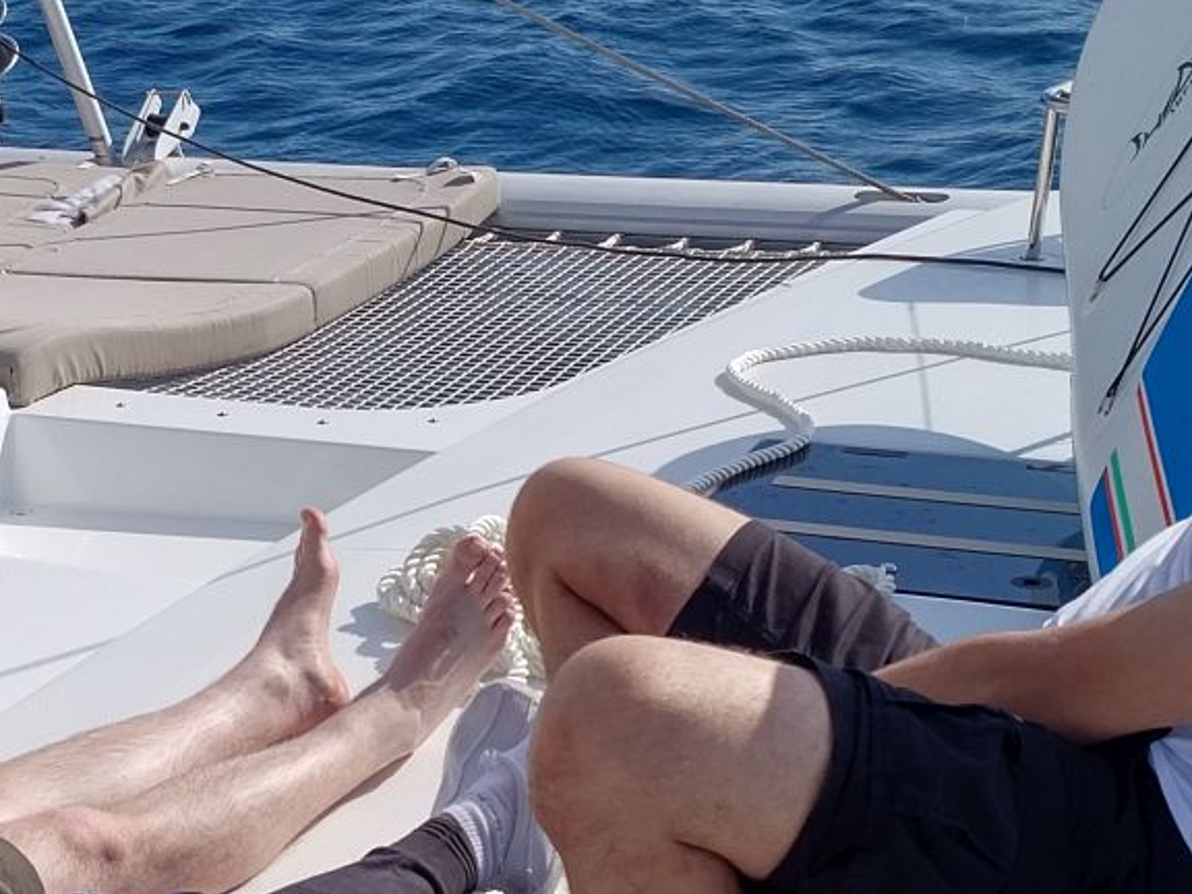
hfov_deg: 25.7
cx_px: 331
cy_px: 629
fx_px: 2583
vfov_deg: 19.5
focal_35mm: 75
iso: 50
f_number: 2.2
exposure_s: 1/877
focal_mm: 4.75
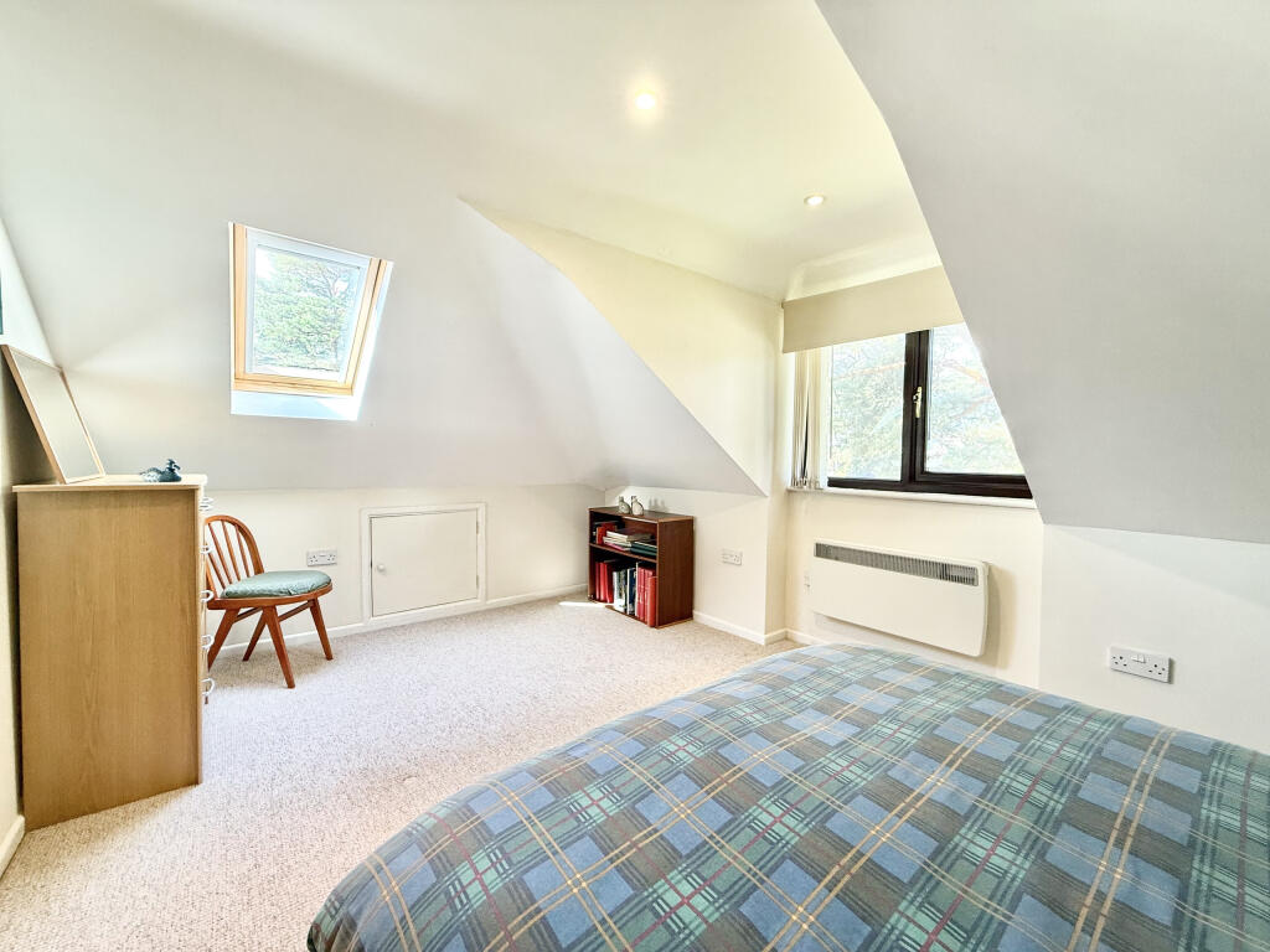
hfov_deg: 102.1
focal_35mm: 14
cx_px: 635
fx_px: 514
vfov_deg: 85.7
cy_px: 476
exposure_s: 1/100
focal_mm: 2.22
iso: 160
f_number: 2.2
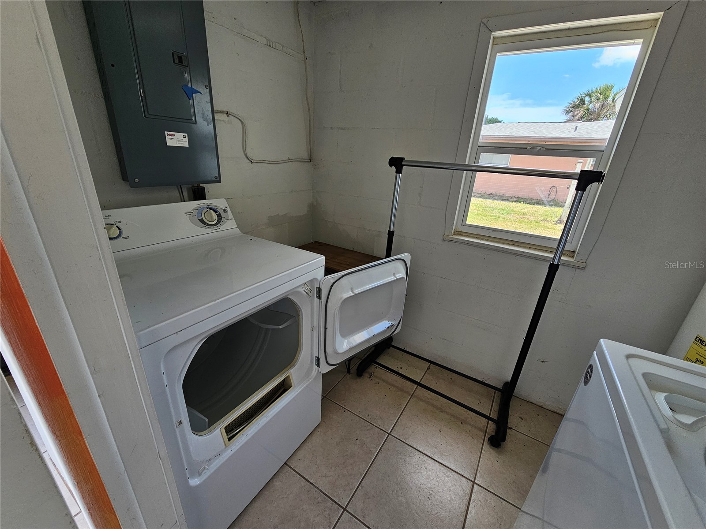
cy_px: 264
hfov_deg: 106.2
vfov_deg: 89.9
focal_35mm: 13
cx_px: 353
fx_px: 265
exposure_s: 1/207
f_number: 2.2
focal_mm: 2.2
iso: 80
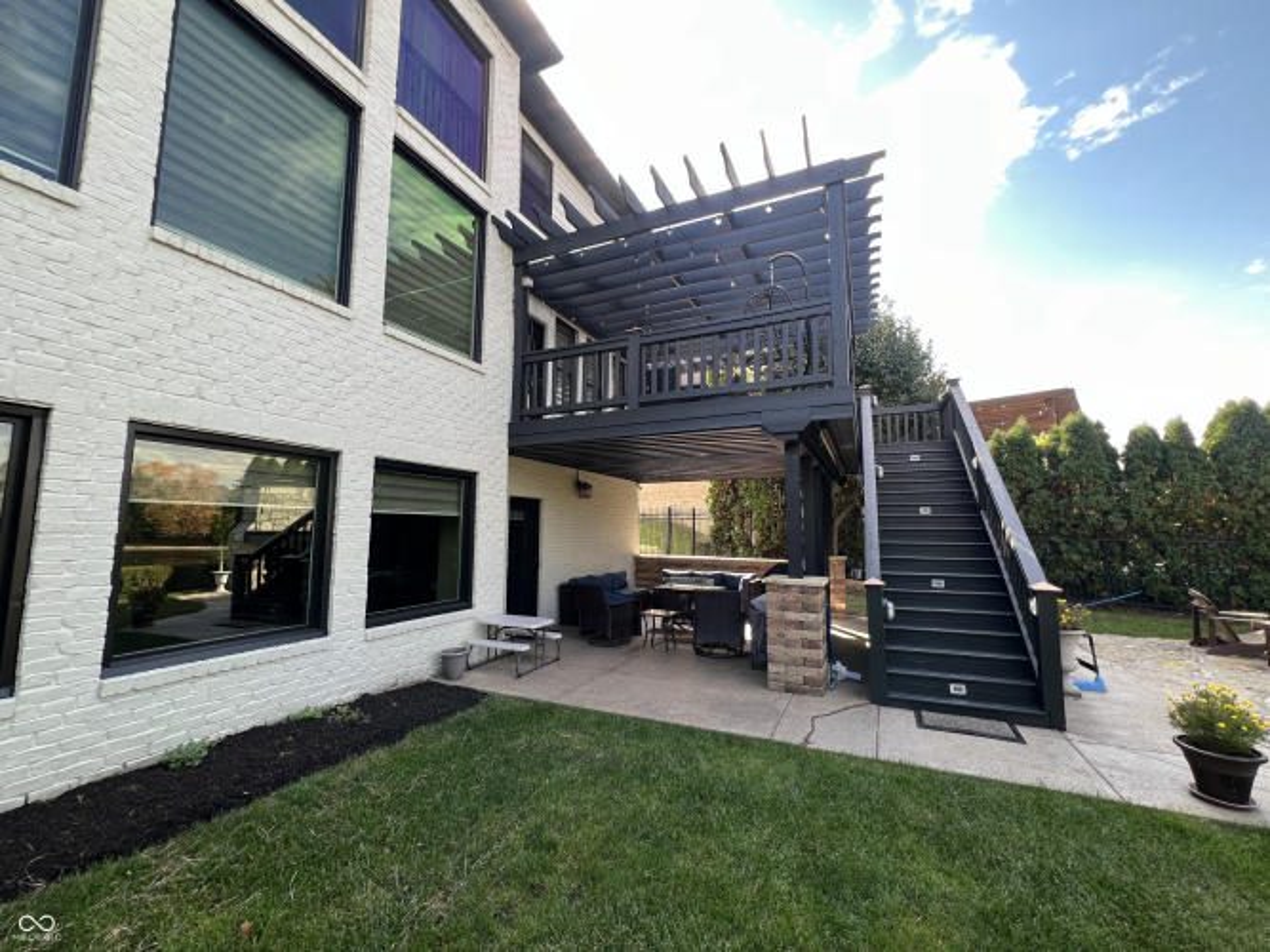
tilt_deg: +5.3
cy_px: 476
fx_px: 477
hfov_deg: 106.2
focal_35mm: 13
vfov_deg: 89.9
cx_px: 635
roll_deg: -0.2
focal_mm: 1.57
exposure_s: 1/99
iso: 64
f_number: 1.8
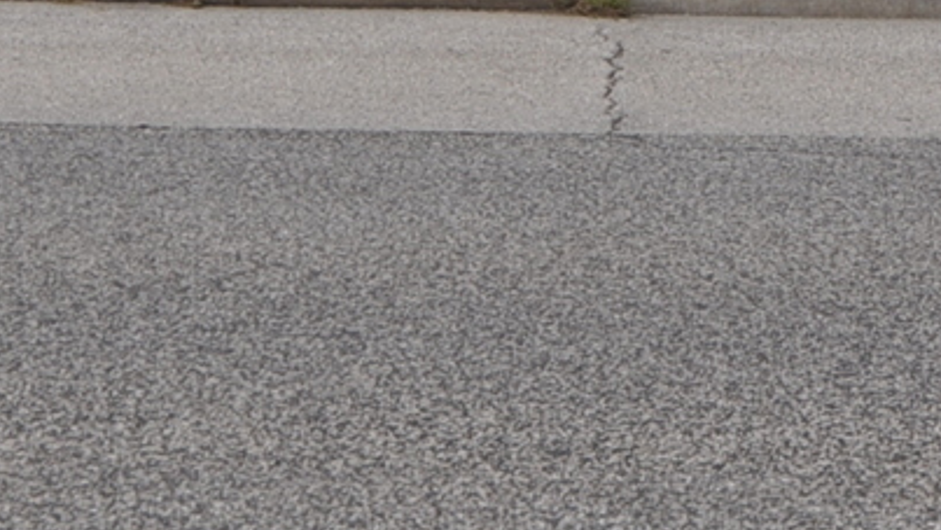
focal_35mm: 152
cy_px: -665
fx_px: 3794
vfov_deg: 7.5
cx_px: 623
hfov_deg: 14.1
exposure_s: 1/200
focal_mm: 24
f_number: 7.1
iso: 200
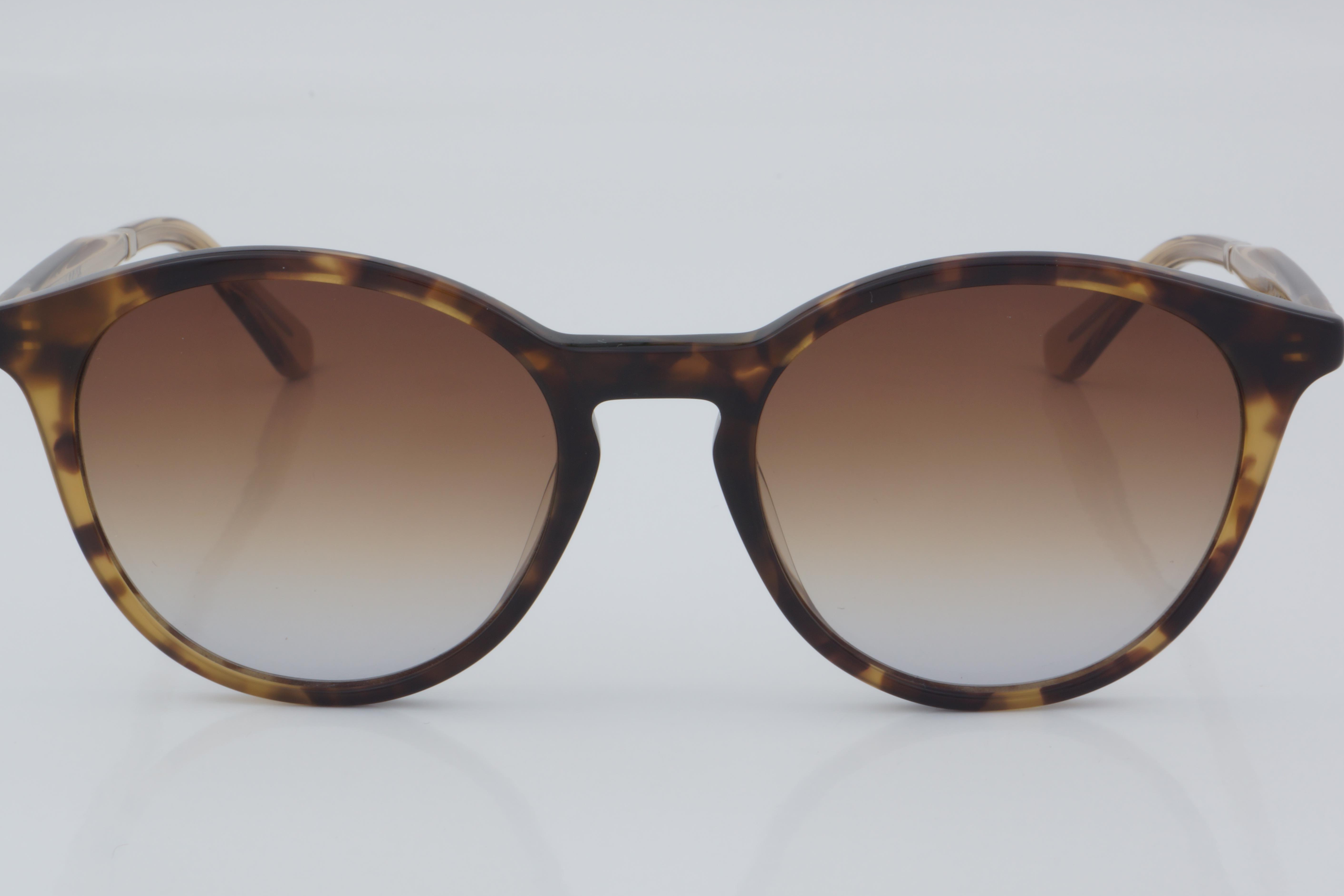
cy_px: 457
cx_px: 656
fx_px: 3268
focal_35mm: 88
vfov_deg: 15.6
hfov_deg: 23.2
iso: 100
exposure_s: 1/4
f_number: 32
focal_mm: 55
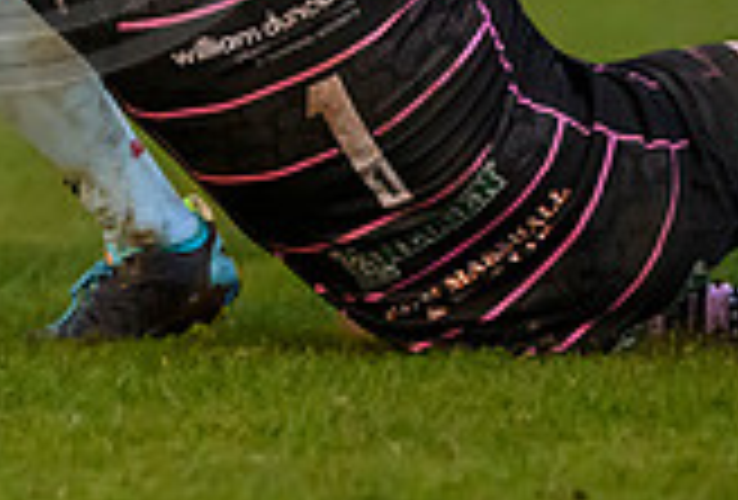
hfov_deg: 1.1
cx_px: -256
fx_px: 37050
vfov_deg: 0.8
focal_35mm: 1799
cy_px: -324
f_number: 2.8
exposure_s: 1/640
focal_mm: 400
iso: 6400
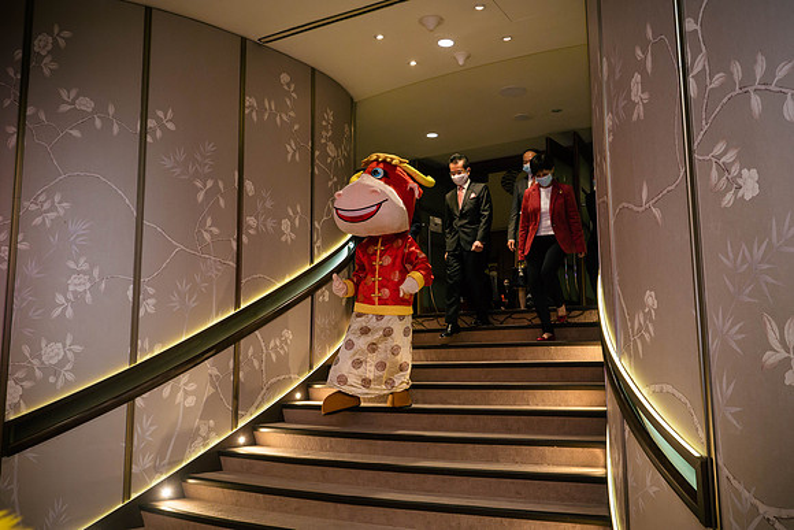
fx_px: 711
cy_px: 265
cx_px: 397
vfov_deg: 40.9
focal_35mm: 32
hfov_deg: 58.3
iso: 800
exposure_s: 1/160
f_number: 2.8
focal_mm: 15
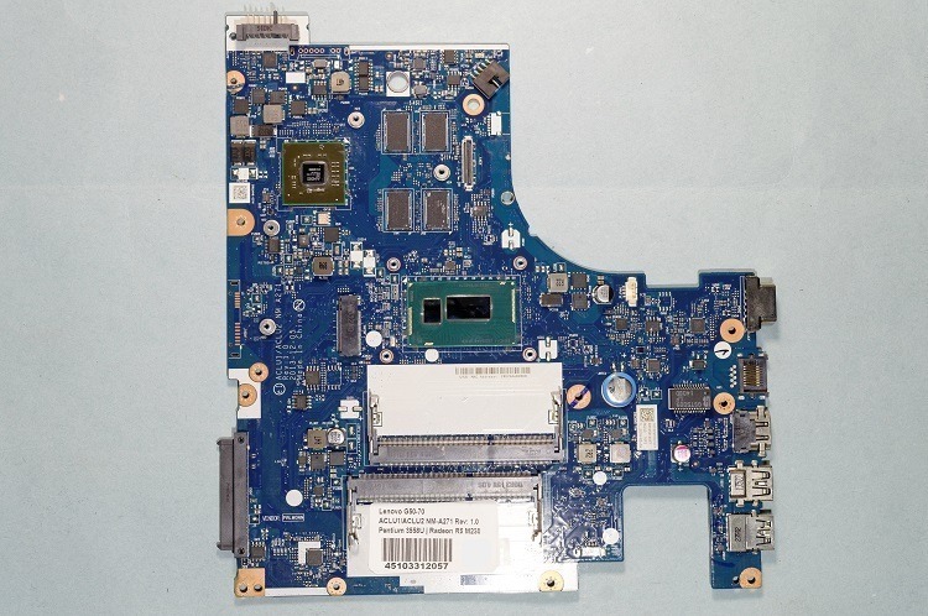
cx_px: 464
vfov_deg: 29.8
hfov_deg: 43.7
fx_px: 1158
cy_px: 308
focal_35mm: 45
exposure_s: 1/5
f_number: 8
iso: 100
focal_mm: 30
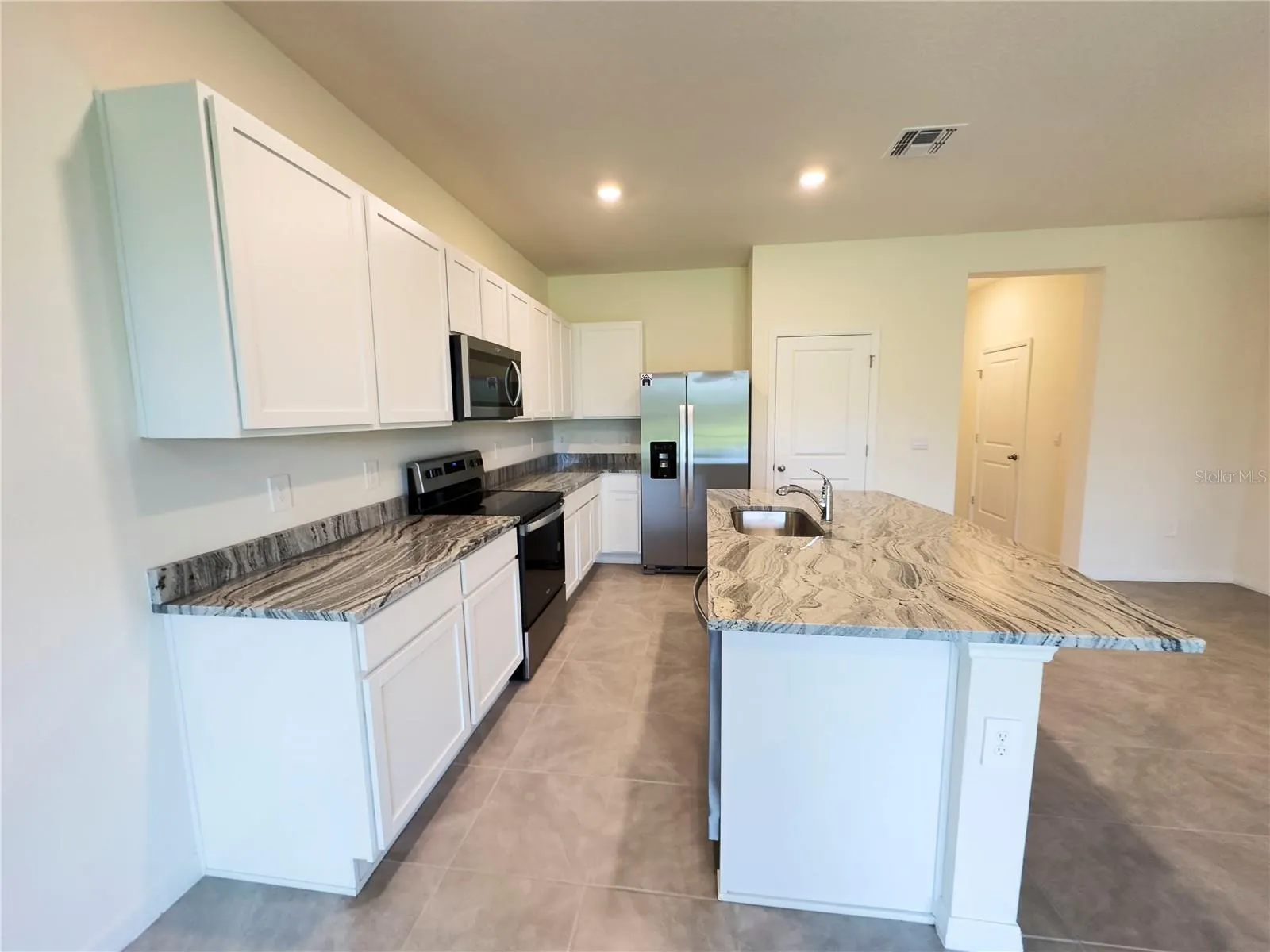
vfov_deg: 85.7
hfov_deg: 102.1
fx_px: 514
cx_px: 635
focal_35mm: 14
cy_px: 476
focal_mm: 2.22
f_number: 2.2
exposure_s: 1/60
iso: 320
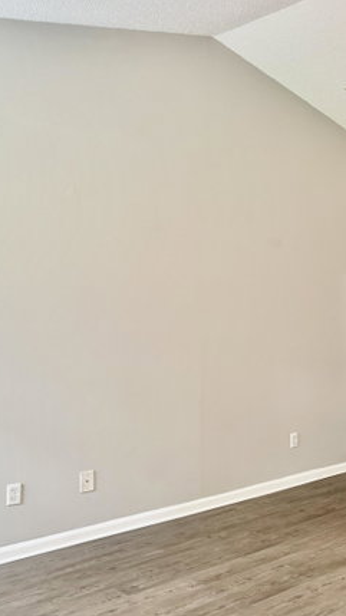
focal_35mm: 39
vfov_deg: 51.6
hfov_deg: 27.2
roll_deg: -0.1
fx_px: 637
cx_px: 404
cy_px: 332
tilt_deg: -1.9
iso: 400
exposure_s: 1/60
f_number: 1.78
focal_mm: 6.76
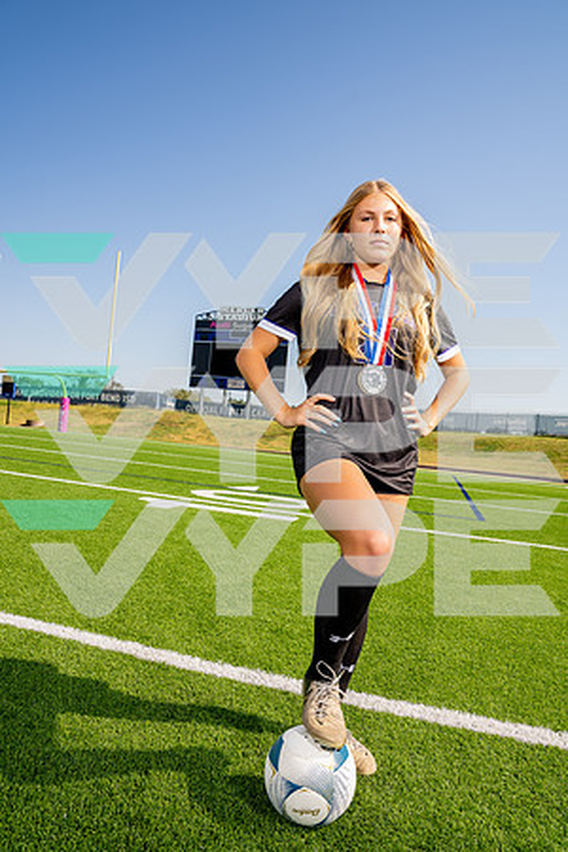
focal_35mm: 24
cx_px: 284
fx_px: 568
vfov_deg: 73.7
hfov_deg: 53.1
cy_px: 426
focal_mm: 24
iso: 50
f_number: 7.1
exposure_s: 1/125
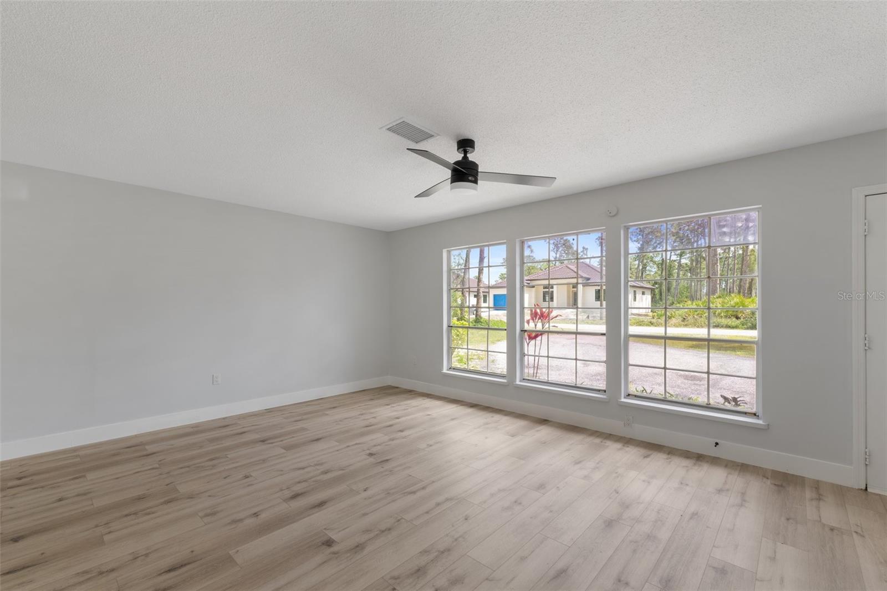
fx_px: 369
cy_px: 296
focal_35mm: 15
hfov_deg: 100.4
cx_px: 444
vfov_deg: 77.3
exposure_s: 1/10
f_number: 8
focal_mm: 10
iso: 100
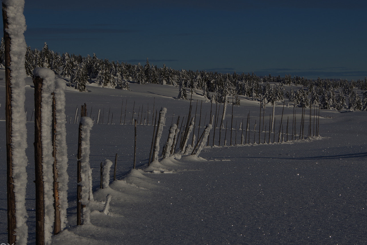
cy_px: 135
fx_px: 999
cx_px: 171
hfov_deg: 20.8
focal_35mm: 98
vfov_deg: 13.9
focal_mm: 53
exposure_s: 1/200
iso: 100
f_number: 20
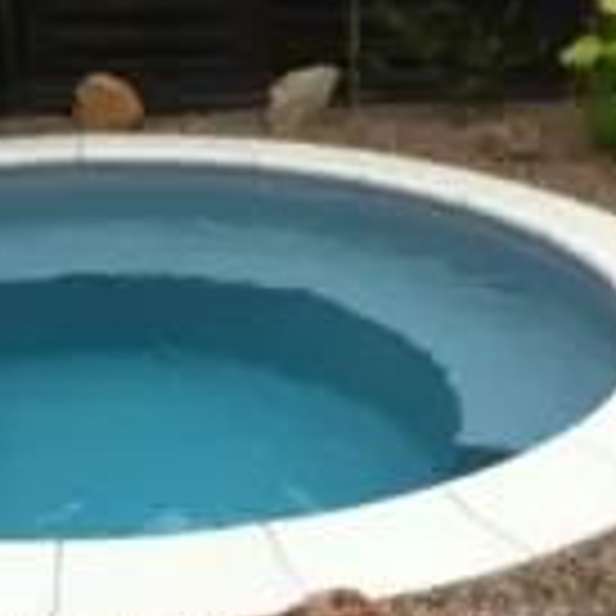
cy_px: 238
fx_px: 1993
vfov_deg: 17.5
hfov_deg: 17.5
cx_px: 198
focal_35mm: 99
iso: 80
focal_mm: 3.85
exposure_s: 1/299
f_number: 2.8
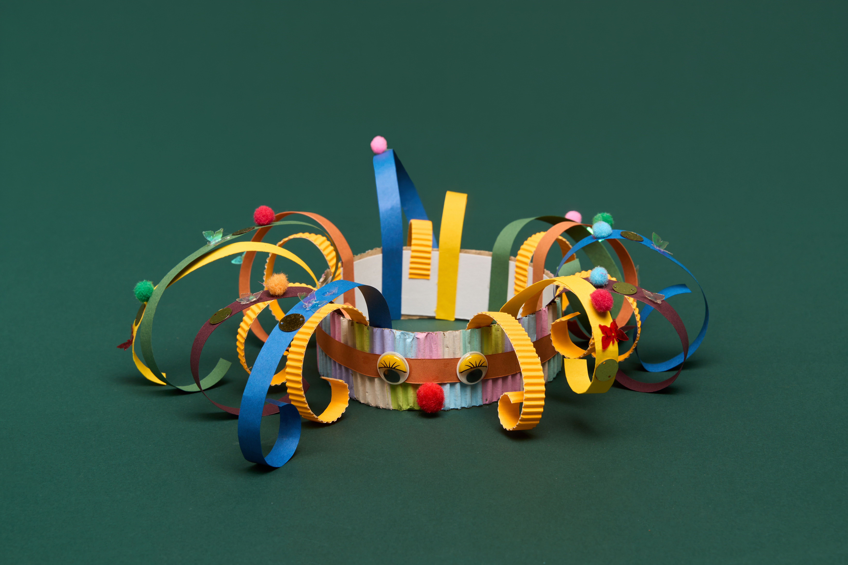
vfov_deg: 18.2
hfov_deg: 27.0
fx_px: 1767
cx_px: 424
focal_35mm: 75
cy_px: 282
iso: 250
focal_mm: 75
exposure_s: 1/100
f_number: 13
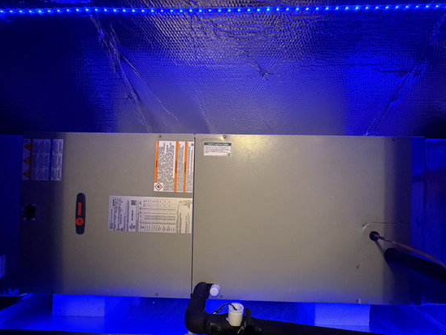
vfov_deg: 74.5
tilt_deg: +0.0
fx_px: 219
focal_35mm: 17
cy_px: 185
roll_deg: -0.4
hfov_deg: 90.9
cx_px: 236
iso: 1000
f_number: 2.2
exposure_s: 1/40
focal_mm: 2.22
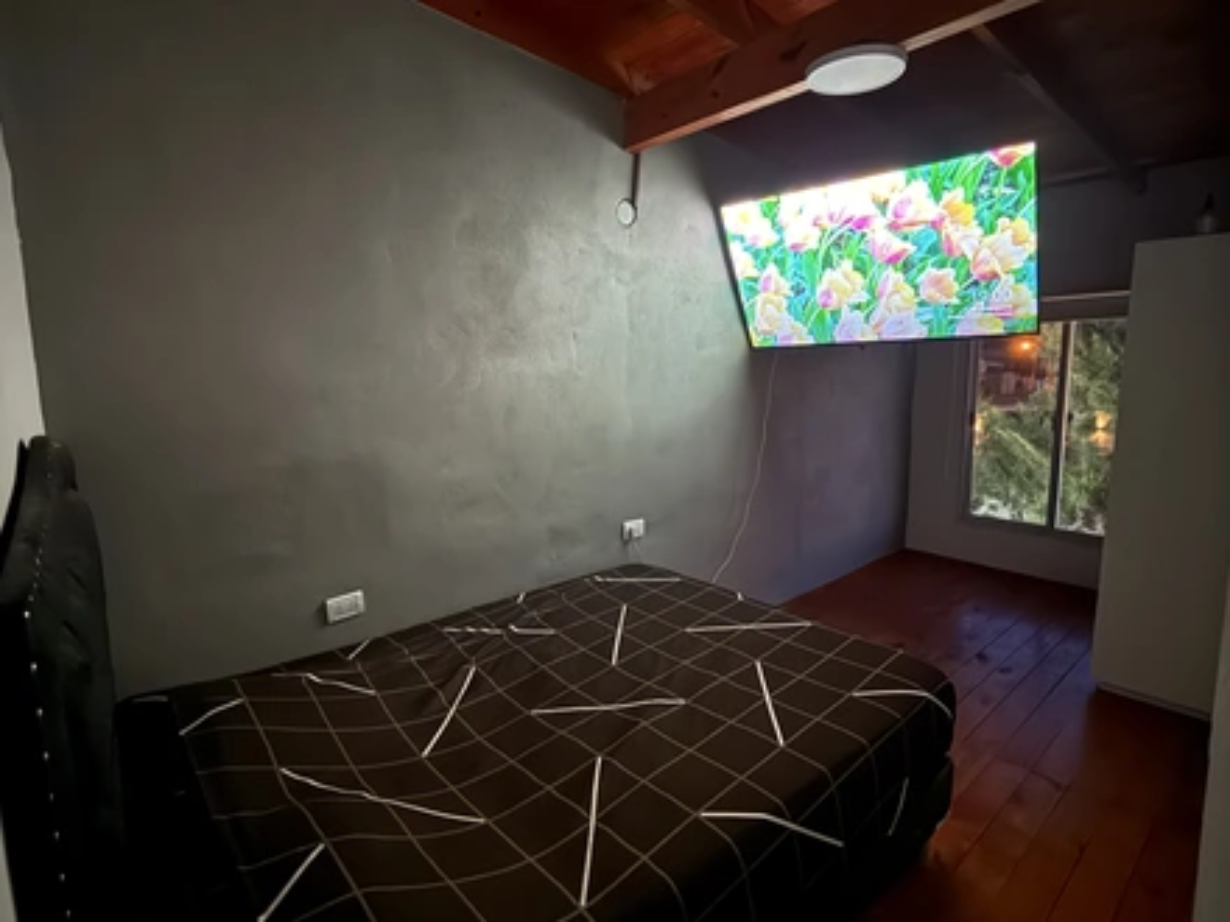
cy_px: 461
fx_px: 497
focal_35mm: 14
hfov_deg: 102.1
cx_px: 615
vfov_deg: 85.7
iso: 2500
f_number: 2.2
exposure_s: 1/11
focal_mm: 2.22
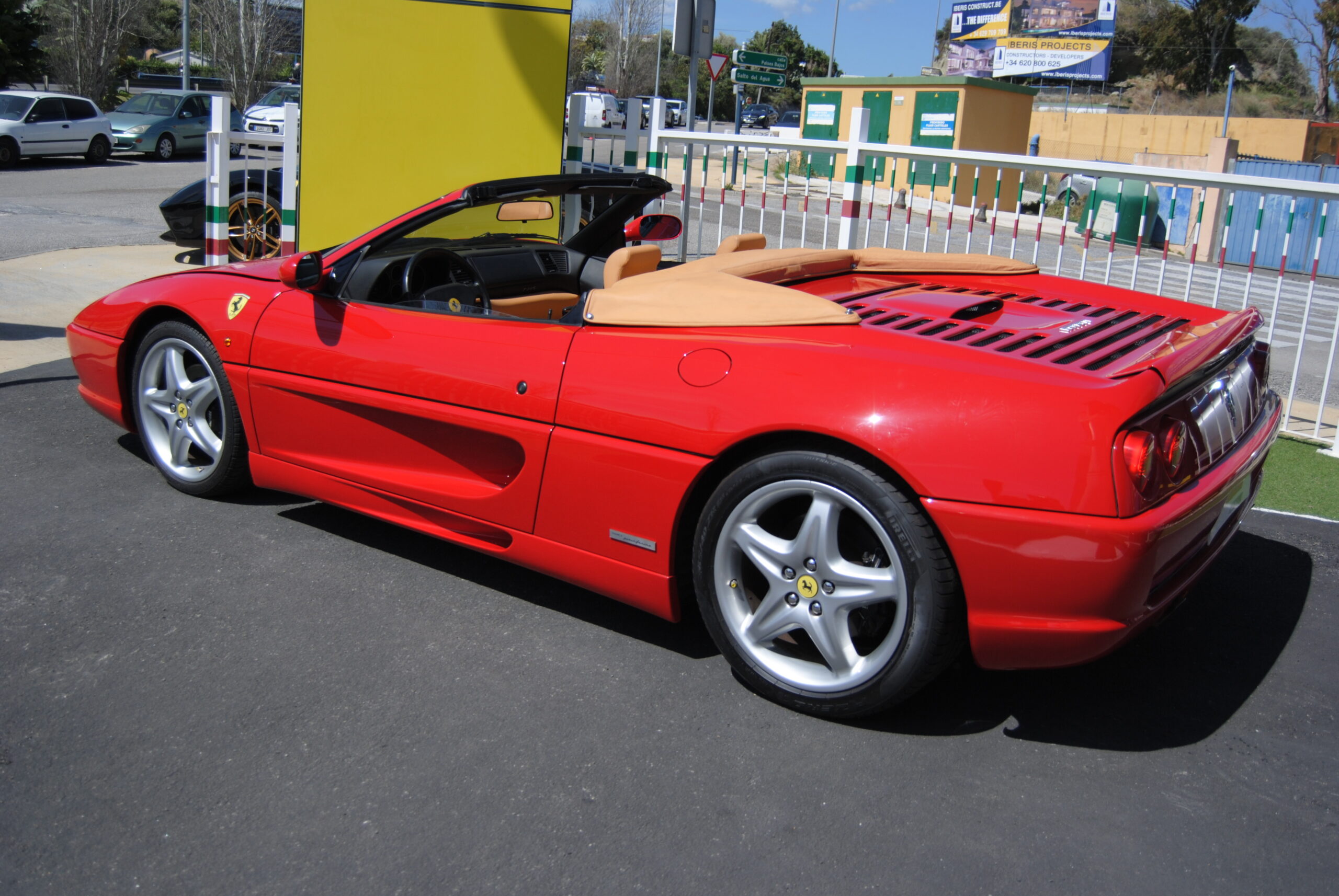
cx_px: 670
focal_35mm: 33
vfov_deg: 40.1
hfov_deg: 57.2
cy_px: 448
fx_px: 1229
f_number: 3.5
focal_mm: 22
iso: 100
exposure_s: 1/1600
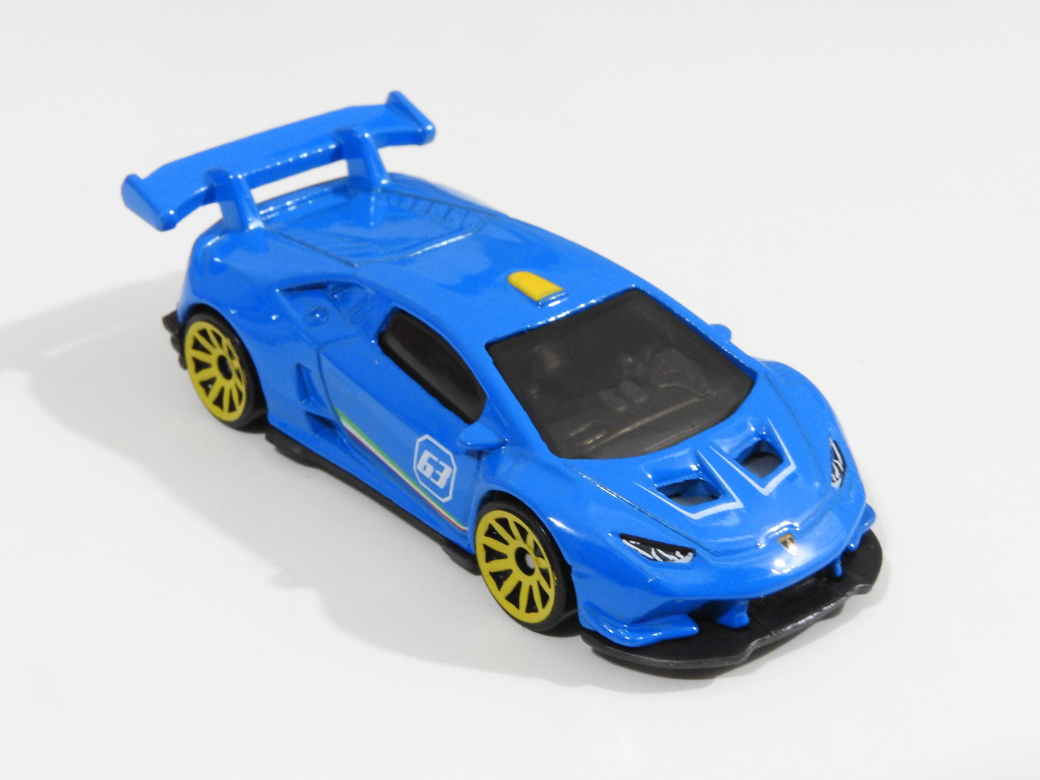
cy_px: 390
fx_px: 2404
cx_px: 520
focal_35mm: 80
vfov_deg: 18.4
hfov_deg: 24.4
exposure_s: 1/6
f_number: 8
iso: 800
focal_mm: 14.3
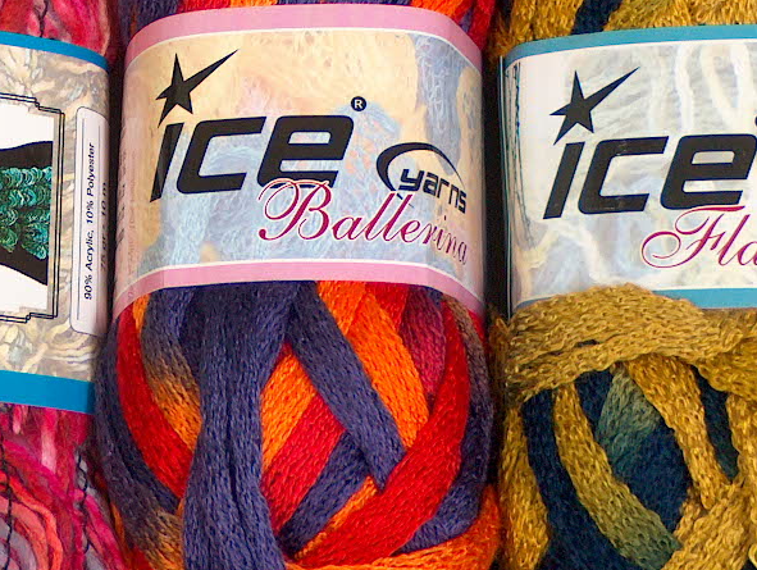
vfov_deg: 6.9
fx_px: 4752
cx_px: 77
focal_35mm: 217
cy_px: 241
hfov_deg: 9.1
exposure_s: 1/10.5
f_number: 2.9
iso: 200
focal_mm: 20.29
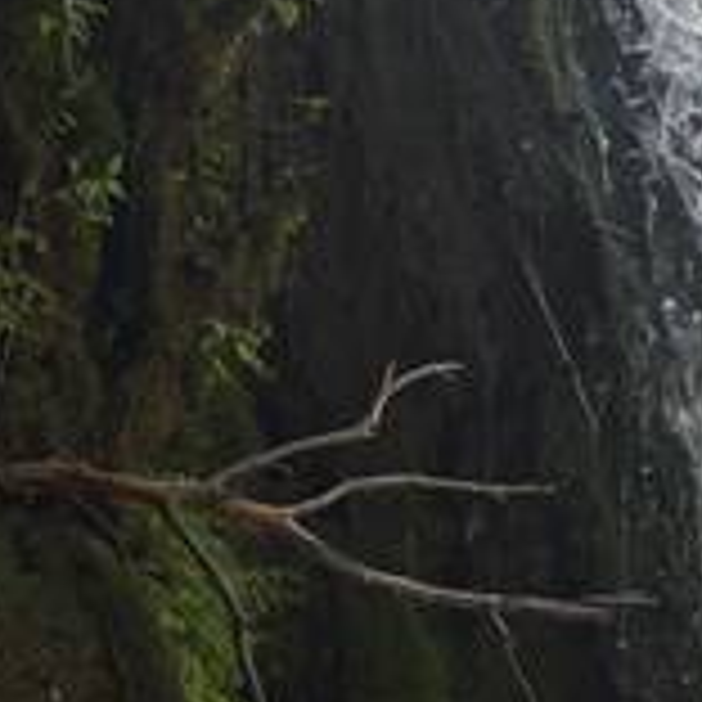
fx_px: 2432
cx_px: 1372
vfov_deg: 16.2
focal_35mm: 106
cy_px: 63
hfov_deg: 14.0
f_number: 1.6
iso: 64
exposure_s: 1/959
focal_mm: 5.96
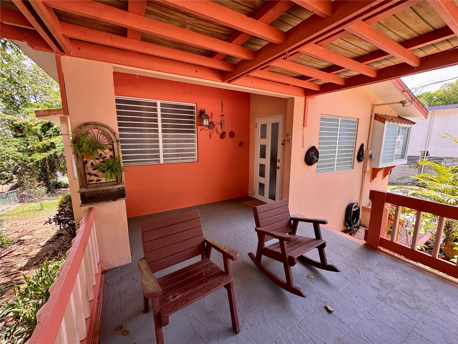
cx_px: 229
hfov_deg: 102.1
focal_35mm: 14
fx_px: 185
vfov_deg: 85.7
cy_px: 172
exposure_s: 1/99
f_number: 2.2
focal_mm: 2.22
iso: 50
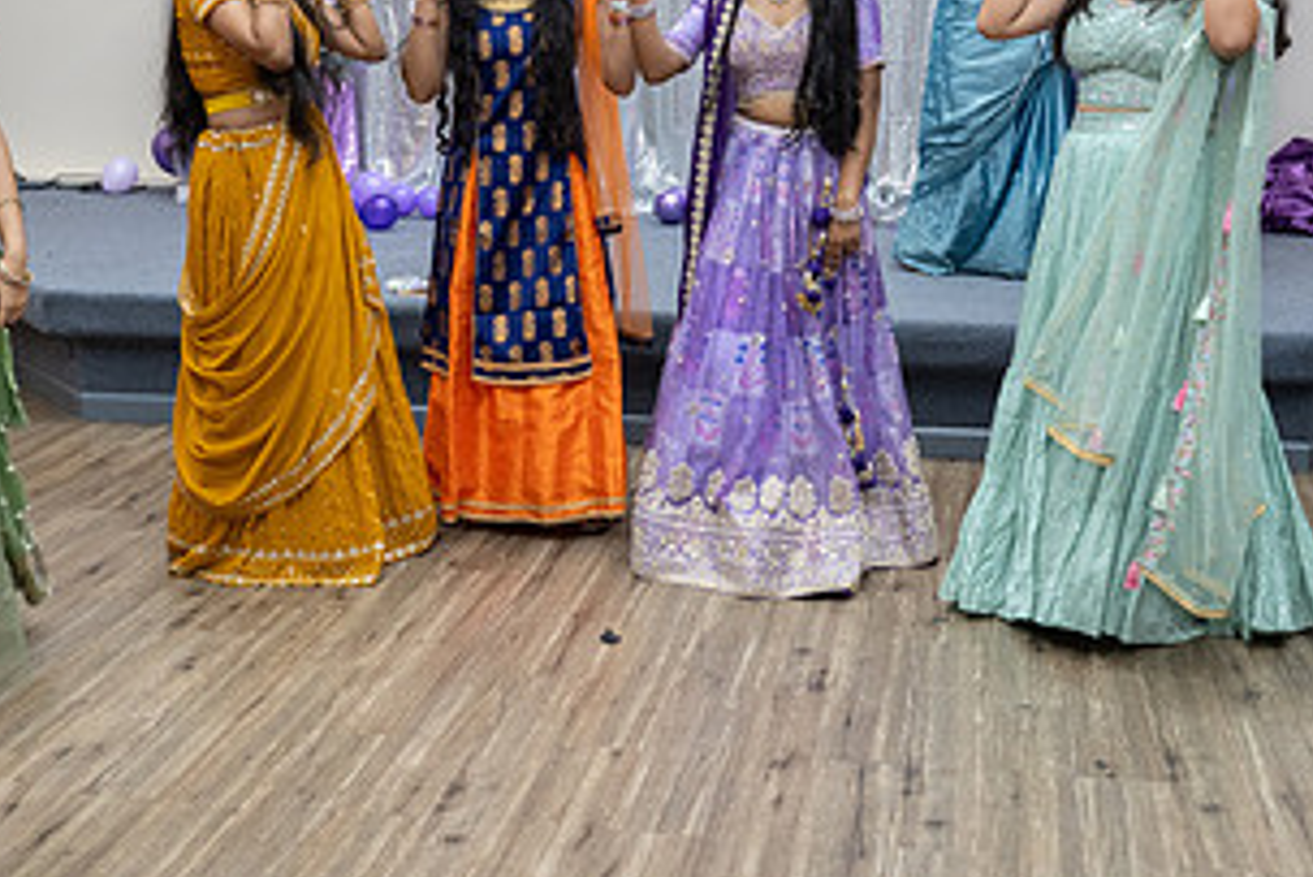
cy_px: 419
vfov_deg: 27.0
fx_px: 1824
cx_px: 726
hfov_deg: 39.5
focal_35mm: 50
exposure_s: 1/160
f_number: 3.5
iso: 1000
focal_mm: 25
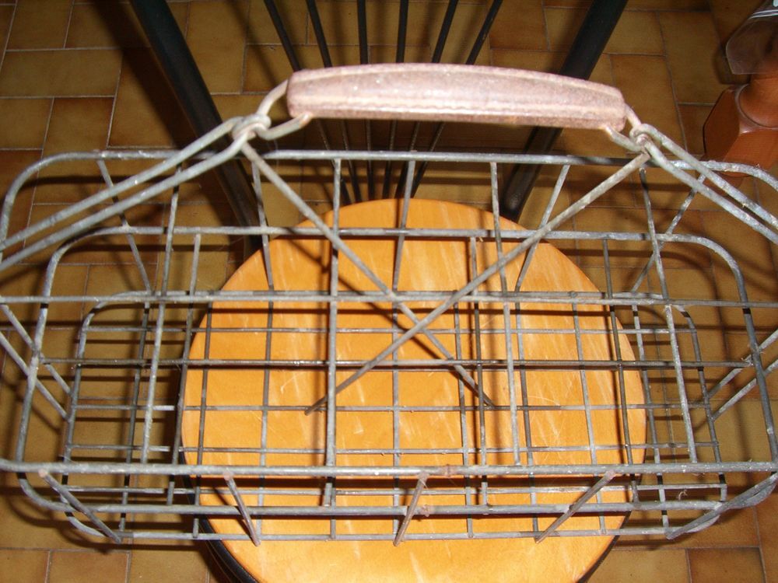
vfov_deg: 37.7
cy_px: 292
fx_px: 854
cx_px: 389
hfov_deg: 49.0
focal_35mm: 38
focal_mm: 6.2
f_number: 2.7
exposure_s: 1/60
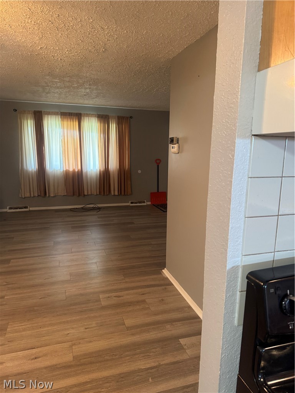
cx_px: 148
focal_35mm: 24
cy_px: 196
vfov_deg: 71.6
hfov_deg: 56.8
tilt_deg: -10.4
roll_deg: -0.7
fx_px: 273
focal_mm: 6.76
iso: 640
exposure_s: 1/60
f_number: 1.78
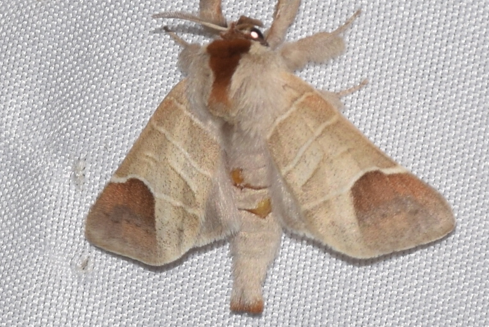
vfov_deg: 5.3
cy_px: 160
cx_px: 275
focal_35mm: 261
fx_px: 3549
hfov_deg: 7.9
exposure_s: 1/160
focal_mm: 140
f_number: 13
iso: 100
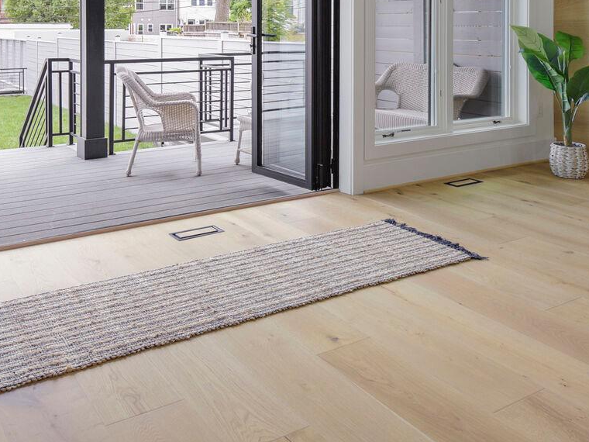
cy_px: 46
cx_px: 239
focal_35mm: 35
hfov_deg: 52.3
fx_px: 596
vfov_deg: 38.0
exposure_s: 1/8
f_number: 8
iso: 400
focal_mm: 16
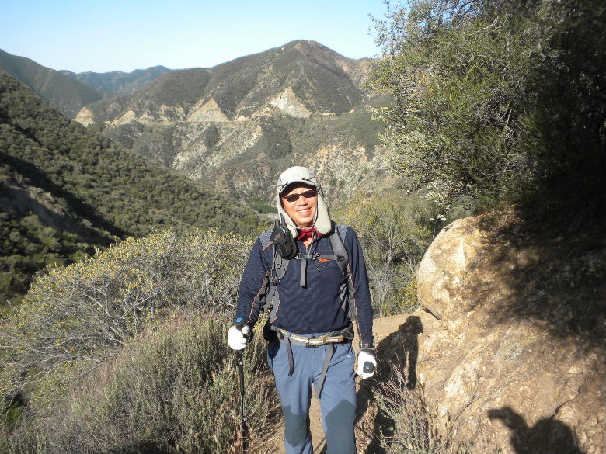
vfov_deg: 38.7
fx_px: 648
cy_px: 227
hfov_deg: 50.1
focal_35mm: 37
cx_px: 303
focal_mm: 6.6
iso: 70
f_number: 3.5
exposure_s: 1/505
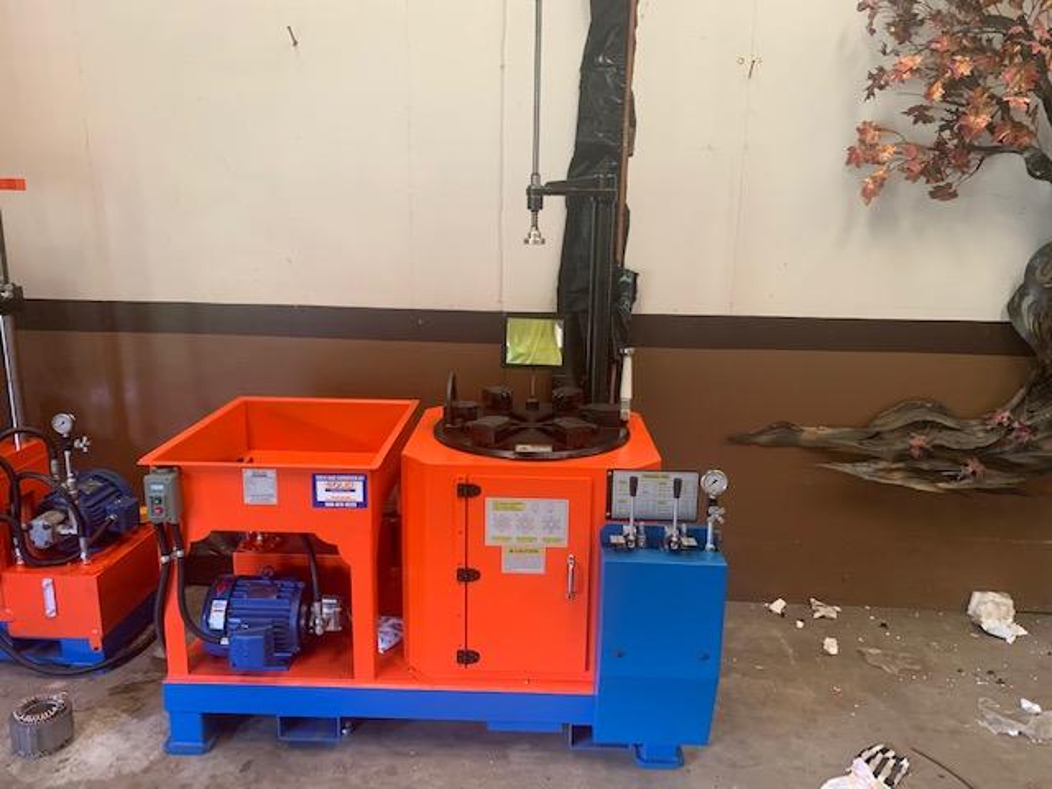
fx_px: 790
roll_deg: -1.0
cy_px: 394
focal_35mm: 26
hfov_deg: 67.3
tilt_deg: -13.7
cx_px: 526
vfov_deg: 53.1
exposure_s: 1/60
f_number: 1.8
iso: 250
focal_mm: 4.25
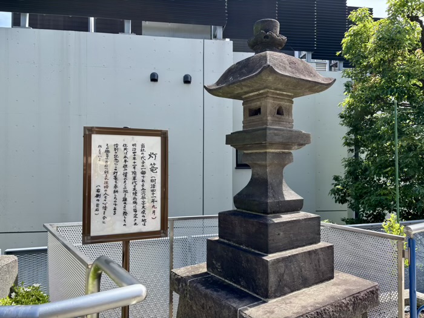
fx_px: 318
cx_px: 212
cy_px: 159
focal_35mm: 26
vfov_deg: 53.1
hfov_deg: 67.3
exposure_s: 1/1058
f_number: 1.6
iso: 50
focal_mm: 5.96
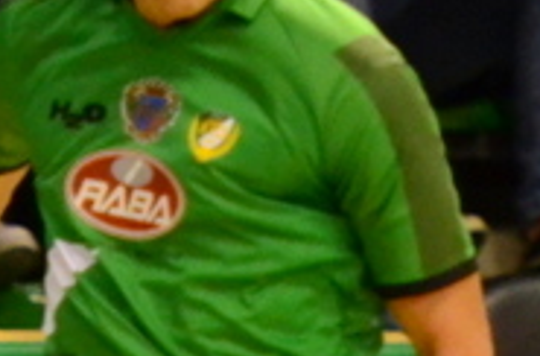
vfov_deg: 0.9
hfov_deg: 1.4
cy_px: 798
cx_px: -12
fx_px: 22592
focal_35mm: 1511
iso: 2500
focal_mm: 155
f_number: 2.8
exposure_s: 1/500
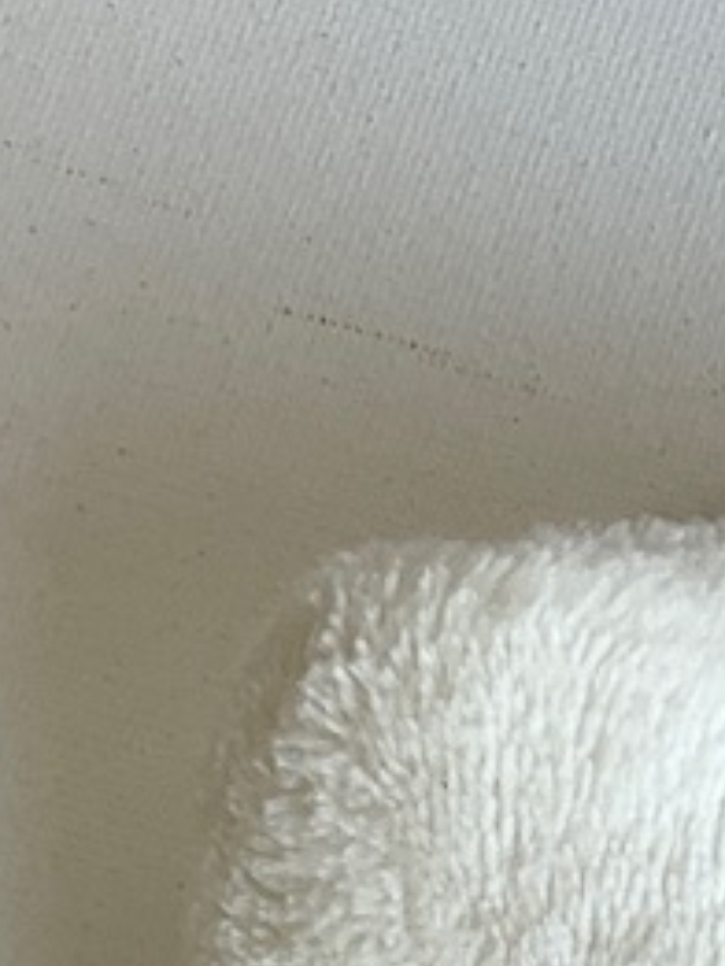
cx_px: 1439
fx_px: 3962
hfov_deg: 9.7
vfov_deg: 12.6
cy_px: 1765
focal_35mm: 142
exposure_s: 1/122
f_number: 1.8
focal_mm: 3
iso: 32
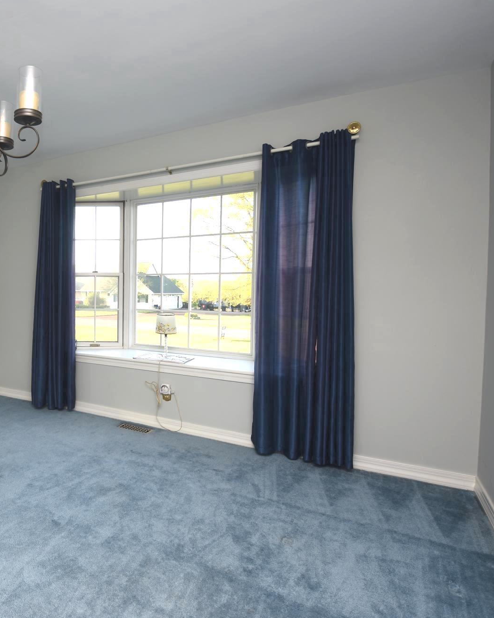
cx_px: 66
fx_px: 402
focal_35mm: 22
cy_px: 303
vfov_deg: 75.0
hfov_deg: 56.1
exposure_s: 1/60
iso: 100
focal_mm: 10
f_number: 4
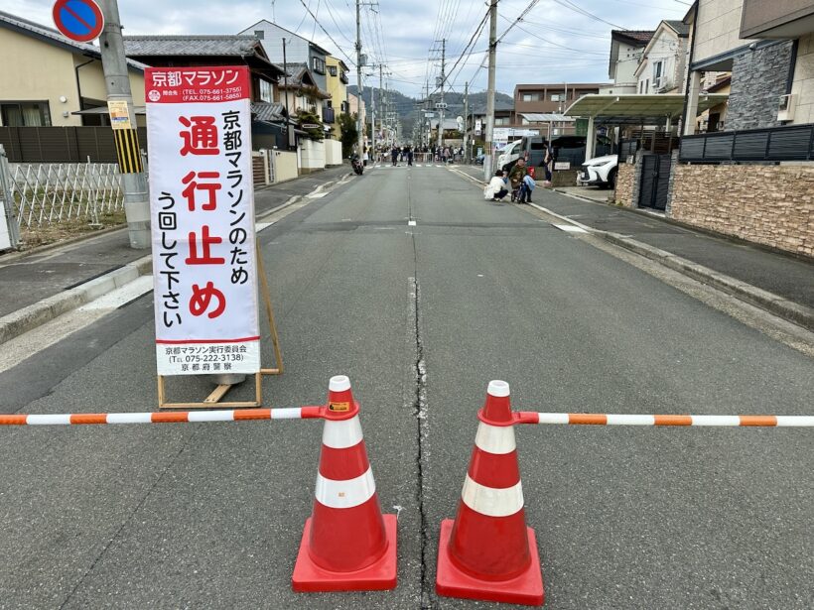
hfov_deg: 71.6
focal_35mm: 24
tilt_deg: -14.7
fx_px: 564
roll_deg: -0.4
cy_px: 305
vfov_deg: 56.8
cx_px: 407
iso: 80
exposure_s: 1/2070
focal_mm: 6.86
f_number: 1.78
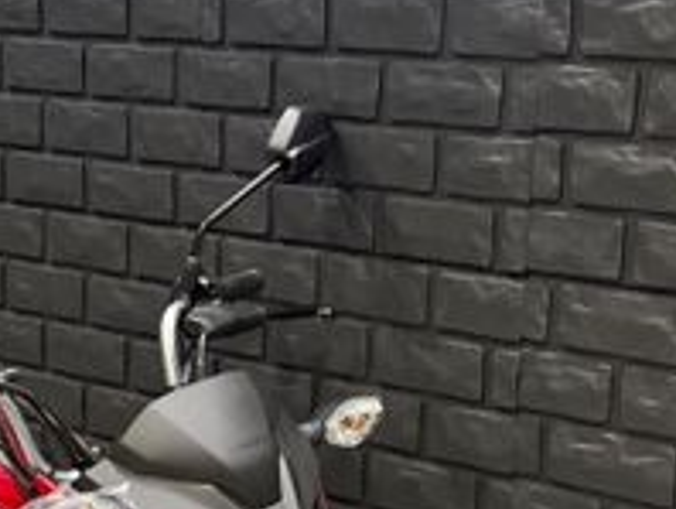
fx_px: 1114
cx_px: 294
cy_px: 338
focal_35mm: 57
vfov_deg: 25.6
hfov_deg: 33.7
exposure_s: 1/60
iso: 500
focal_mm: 6.76
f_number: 1.78
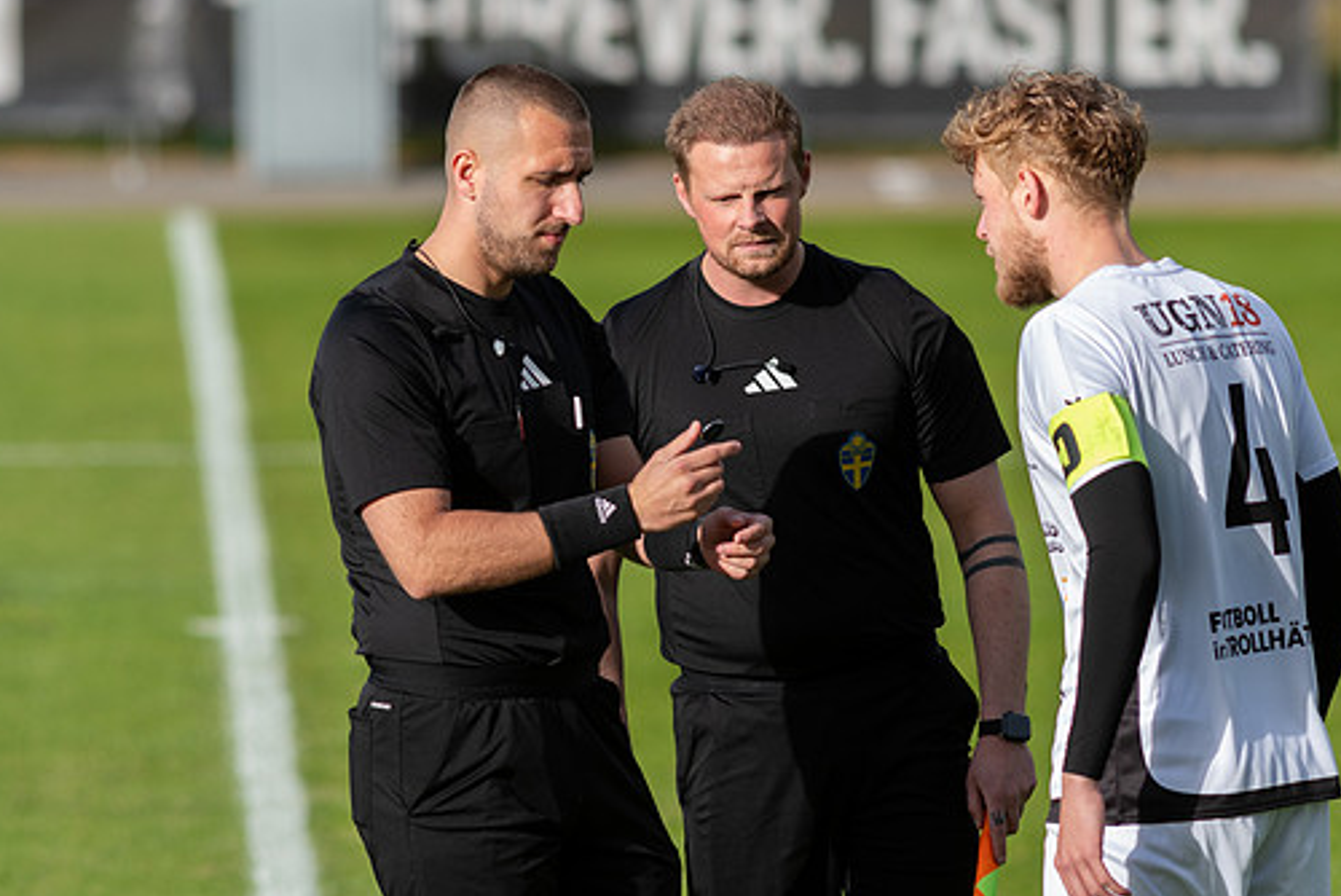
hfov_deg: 3.9
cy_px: 433
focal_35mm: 530
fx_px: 19753
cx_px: 695
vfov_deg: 2.6
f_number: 4
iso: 280
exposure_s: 1/1250
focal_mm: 300
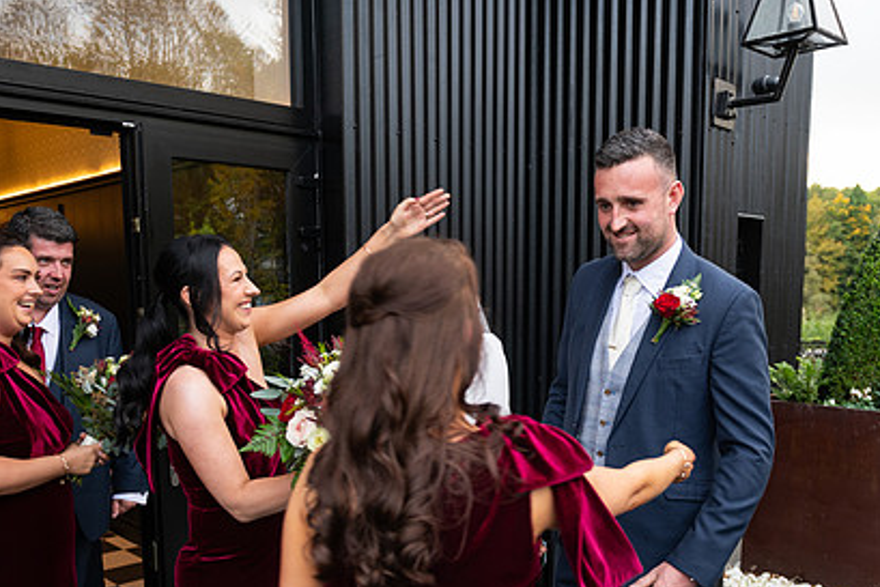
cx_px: 465
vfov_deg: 38.3
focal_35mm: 34
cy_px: 414
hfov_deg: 55.7
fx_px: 831
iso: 320
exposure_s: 1/160
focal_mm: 24
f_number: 3.5
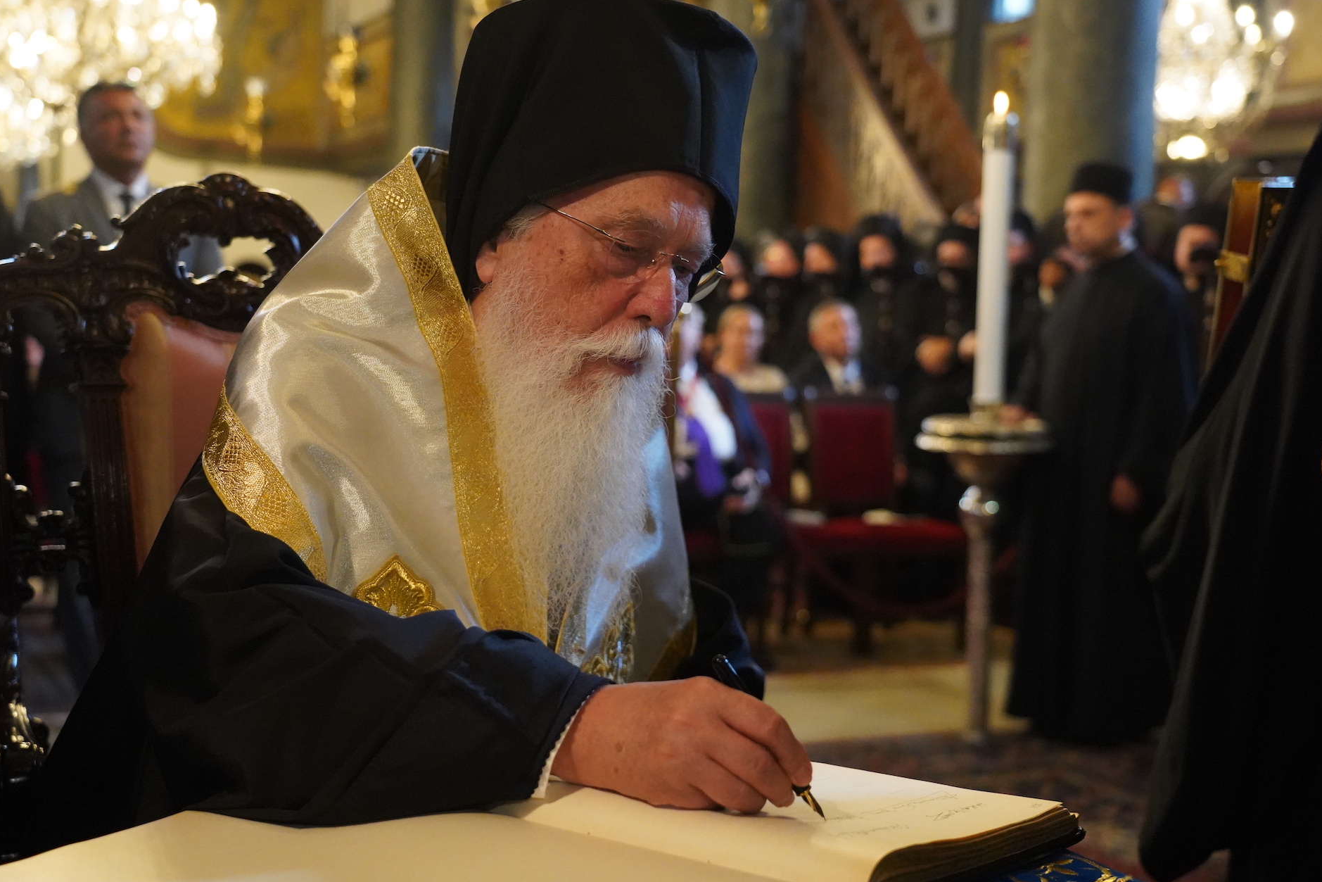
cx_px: 661
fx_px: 1726
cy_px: 438
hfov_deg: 41.9
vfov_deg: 28.7
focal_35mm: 47
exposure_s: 1/160
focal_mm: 46
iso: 10000
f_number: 4
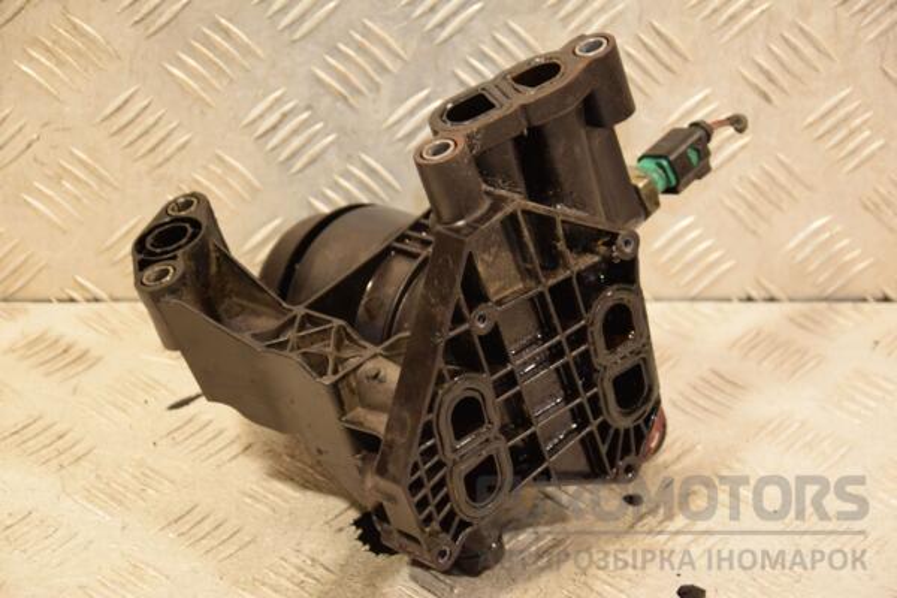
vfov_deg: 13.0
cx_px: 448
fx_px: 2616
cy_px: 299
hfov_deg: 19.5
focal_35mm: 105
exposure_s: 1/100
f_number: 5.3
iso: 800
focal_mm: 70
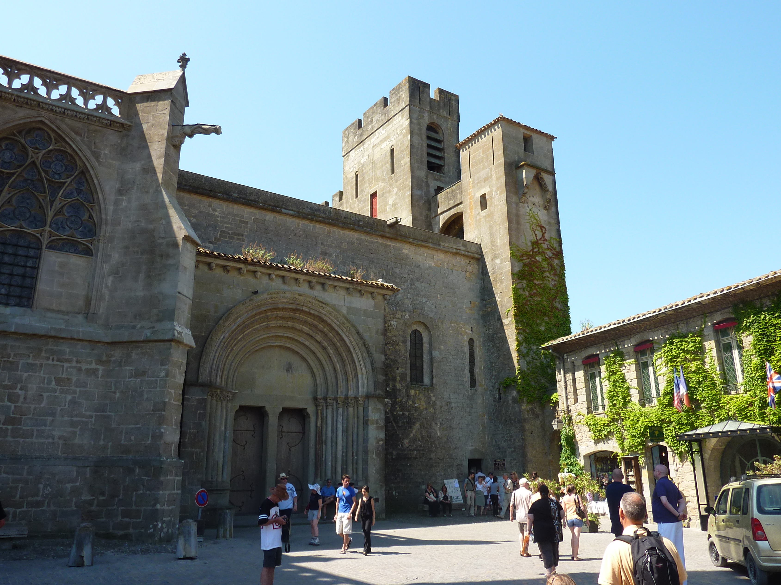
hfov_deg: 65.3
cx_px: 388
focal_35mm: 27
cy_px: 283
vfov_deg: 51.3
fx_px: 609
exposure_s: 1/320
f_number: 4
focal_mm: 4.1
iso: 80
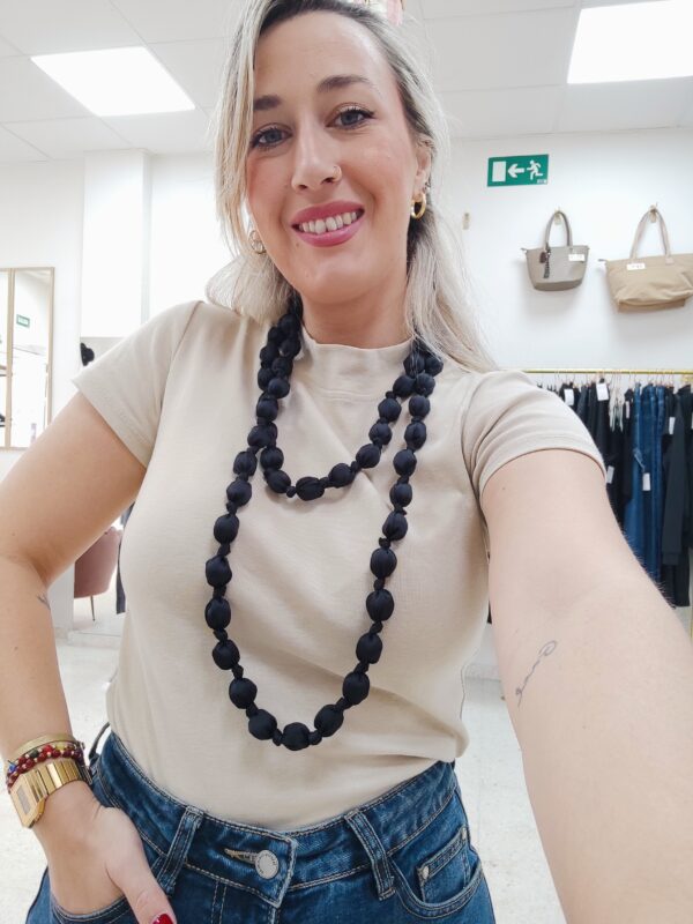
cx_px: 346
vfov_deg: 81.7
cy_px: 462
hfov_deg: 66.0
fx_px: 534
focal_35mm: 20
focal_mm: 3.49
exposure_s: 1/50
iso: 76
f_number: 2.45
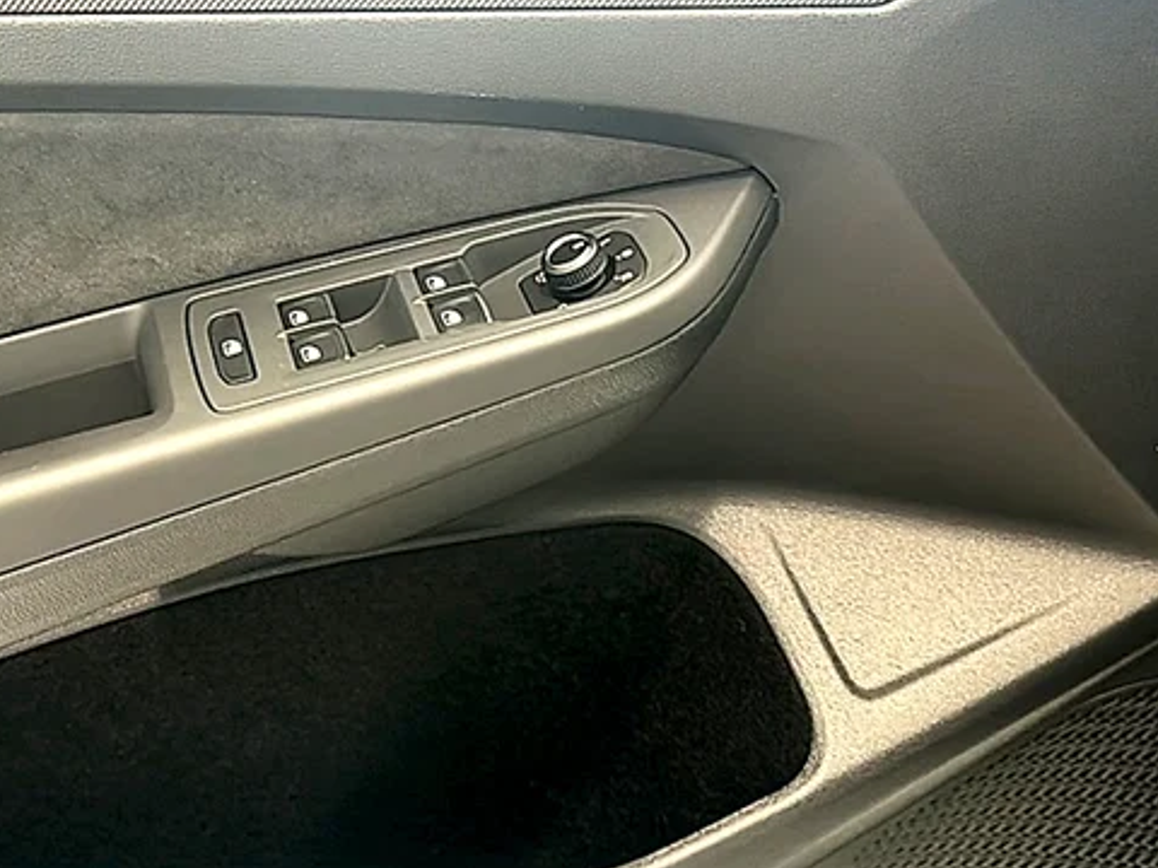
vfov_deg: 28.4
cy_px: 293
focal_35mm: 51
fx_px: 1706
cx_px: 316
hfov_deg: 36.8
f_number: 1.78
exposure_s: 1/40
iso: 160
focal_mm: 6.86
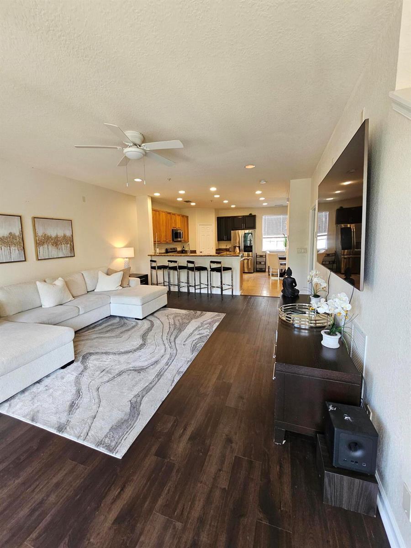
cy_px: 274
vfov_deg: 106.2
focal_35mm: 13
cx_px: 206
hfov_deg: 89.9
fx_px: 206
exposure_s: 1/60
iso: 160
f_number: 2.2
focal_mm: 2.2
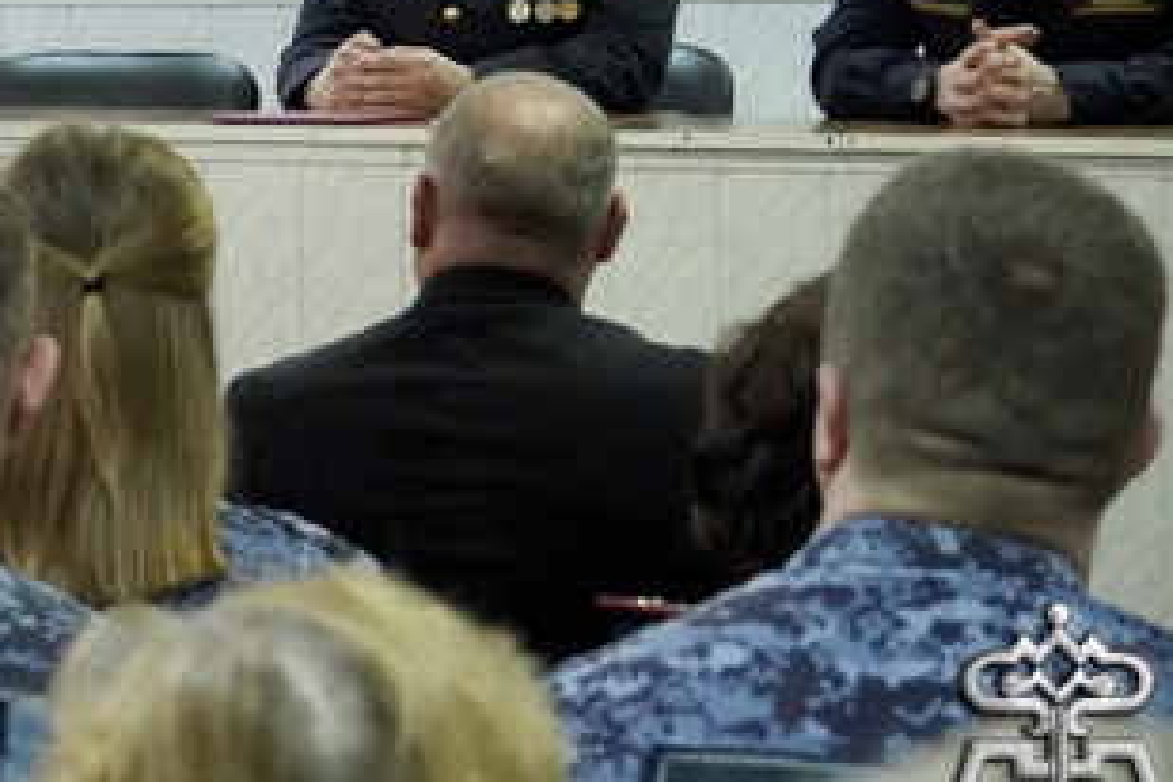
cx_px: -125
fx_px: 5213
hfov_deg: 12.6
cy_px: 102
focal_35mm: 160
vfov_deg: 8.6
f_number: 5
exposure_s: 1/160
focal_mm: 44
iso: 4000
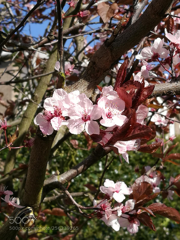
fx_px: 187
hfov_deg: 51.4
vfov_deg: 65.3
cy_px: 120
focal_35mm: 27
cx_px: 90
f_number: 2.2
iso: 50
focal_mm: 4.5
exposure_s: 1/740
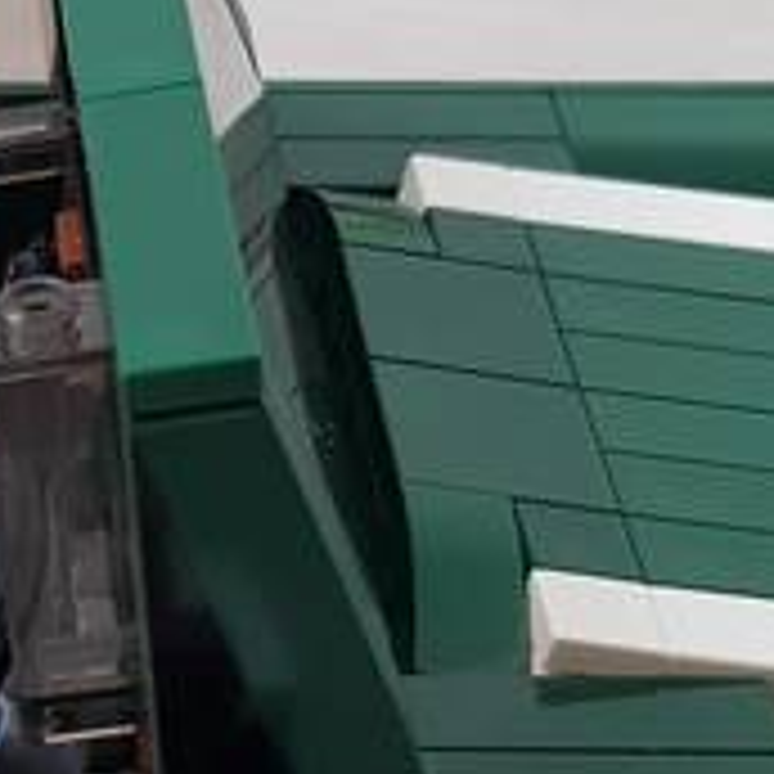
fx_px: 3036
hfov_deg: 13.8
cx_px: -342
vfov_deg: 14.1
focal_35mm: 120
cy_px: 898
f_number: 1.7
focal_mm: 4.3
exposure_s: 1/11
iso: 200
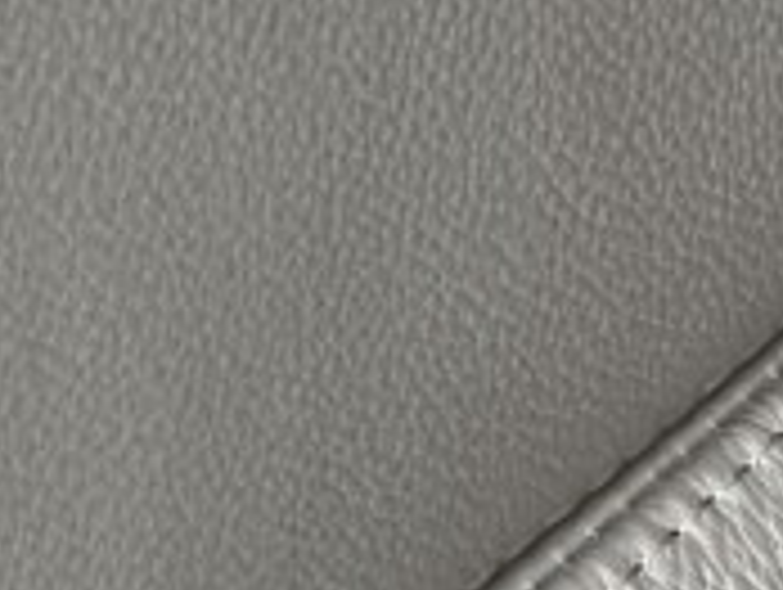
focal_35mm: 441
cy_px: 1216
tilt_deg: -50.4
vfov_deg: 3.4
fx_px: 9989
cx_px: 2115
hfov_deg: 4.4
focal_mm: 7.5
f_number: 2.2
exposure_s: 1/100
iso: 160
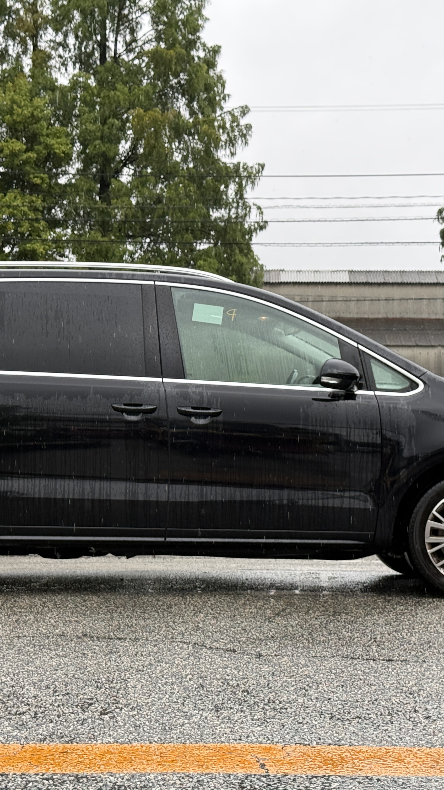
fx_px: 1465
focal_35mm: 70
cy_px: 396
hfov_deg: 17.2
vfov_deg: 30.2
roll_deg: -0.5
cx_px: 178
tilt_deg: +3.1
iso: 100
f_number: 1.78
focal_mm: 6.76
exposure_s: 1/442
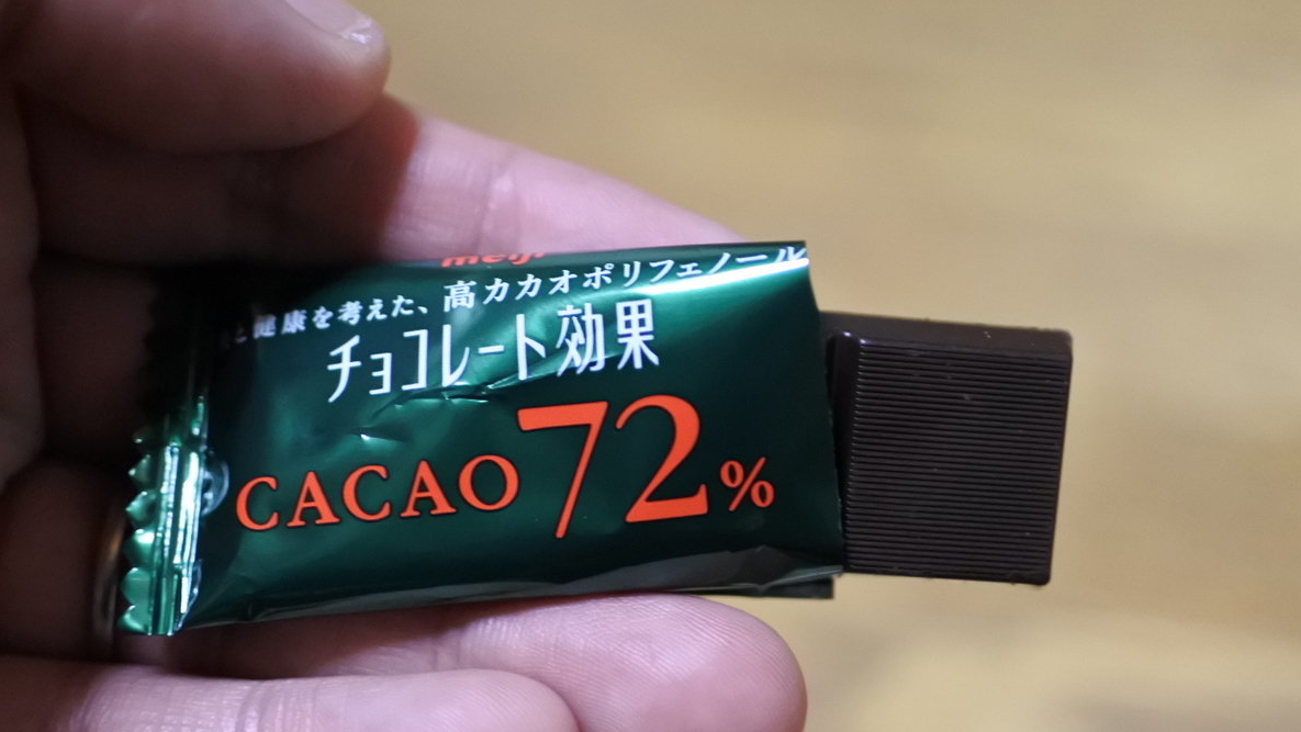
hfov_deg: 39.9
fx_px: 1794
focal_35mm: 52
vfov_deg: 23.1
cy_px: 349
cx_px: 658
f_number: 1.8
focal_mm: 18.5
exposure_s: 1/125
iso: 3200
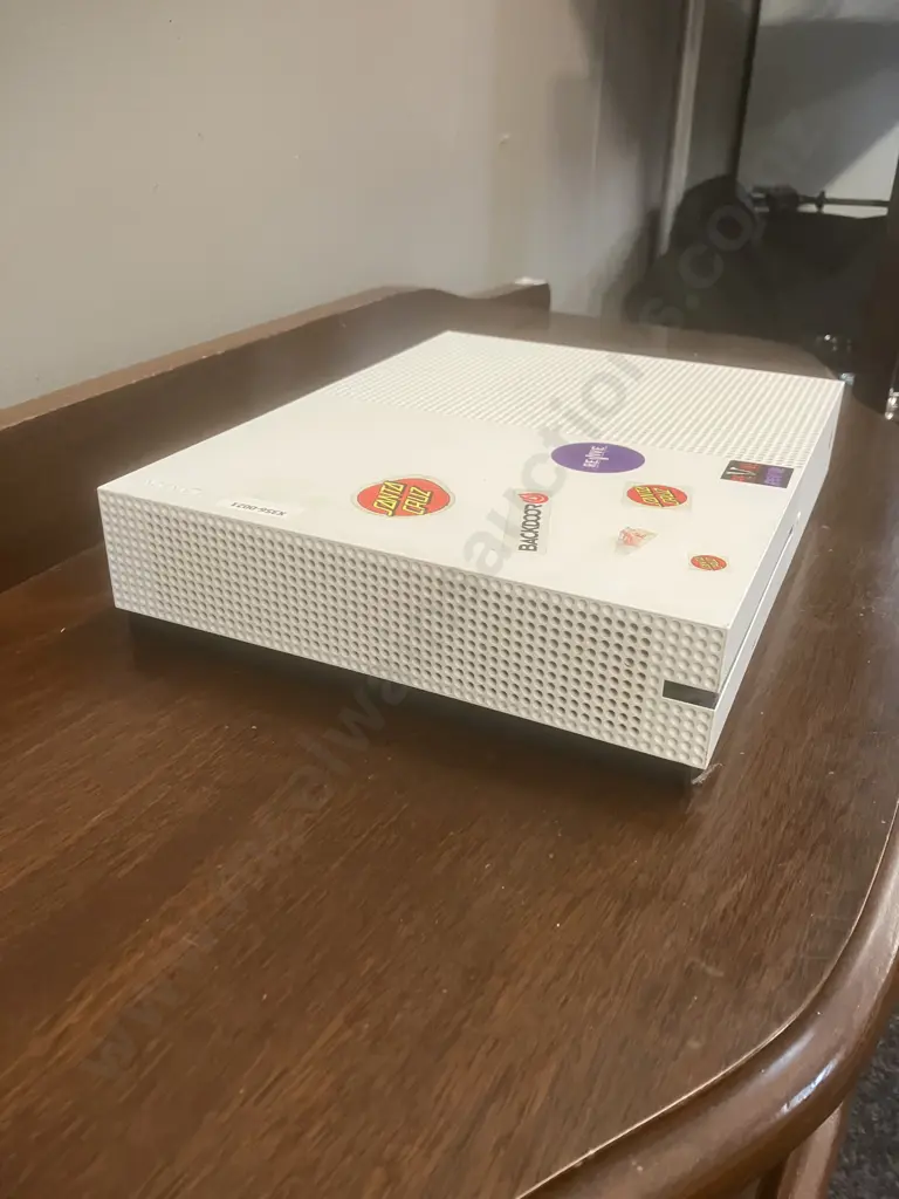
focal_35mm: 28
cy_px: 600
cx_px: 450
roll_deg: -2.9
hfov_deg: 49.7
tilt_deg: -26.4
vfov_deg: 63.4
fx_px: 970
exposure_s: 1/50
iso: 160
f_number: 1.8
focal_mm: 3.99
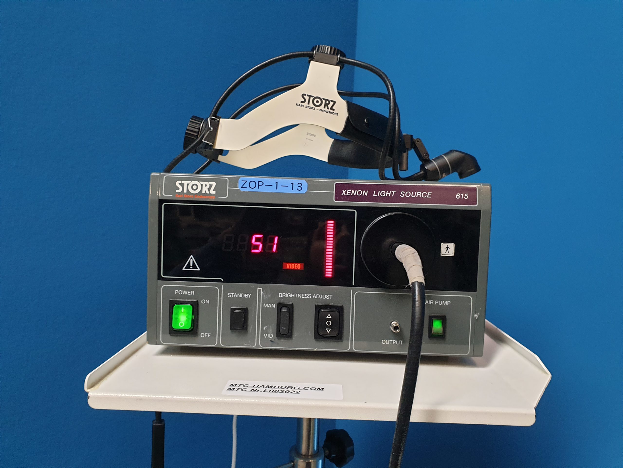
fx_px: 468
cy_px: 234
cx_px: 312
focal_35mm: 26
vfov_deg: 53.1
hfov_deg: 67.3
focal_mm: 4.3
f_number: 2.4
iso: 320
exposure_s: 1/50
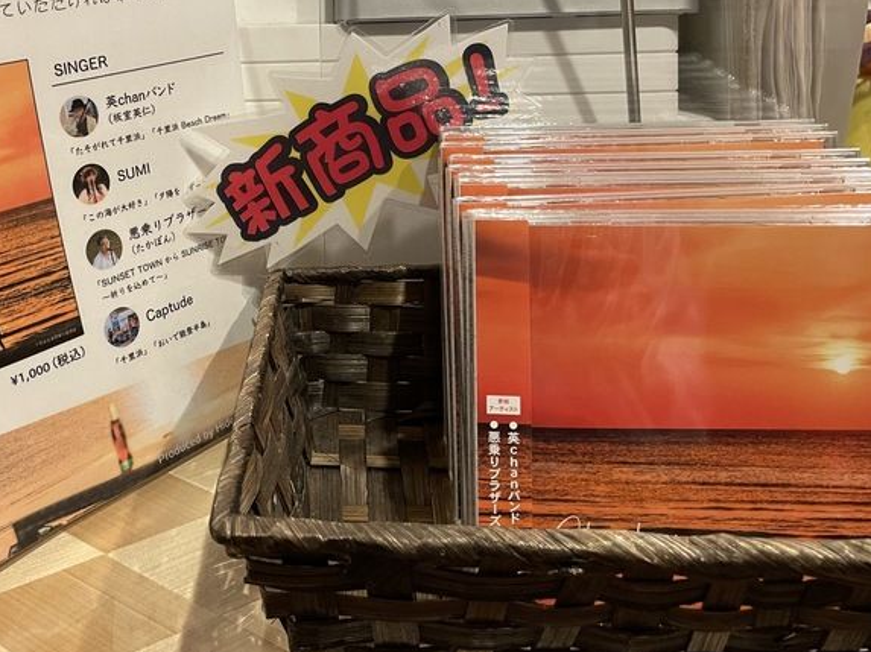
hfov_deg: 49.6
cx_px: 314
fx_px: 930
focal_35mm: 37
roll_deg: +2.1
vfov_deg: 38.0
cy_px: 191
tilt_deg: -20.2
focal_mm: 4.2
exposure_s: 1/60
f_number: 1.6
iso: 250
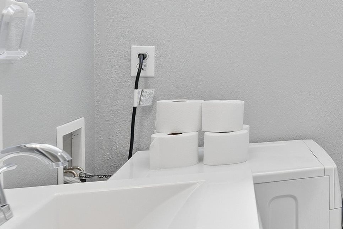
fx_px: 486
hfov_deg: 26.8
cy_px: 63
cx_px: 523
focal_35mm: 51
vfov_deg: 26.2
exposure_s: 1/40
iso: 100
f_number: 8
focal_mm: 16
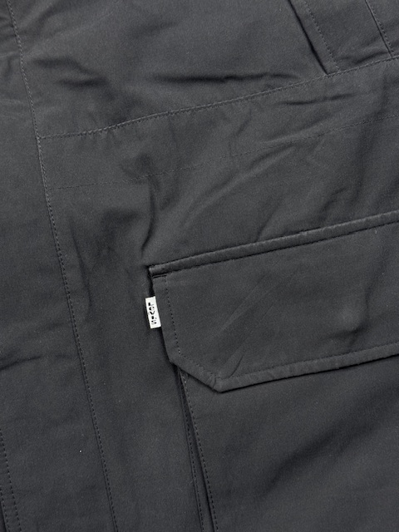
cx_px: 200
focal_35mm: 48
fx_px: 738
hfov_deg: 30.3
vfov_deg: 39.7
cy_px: 266
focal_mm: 6.76
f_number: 1.78
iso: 125
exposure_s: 1/50
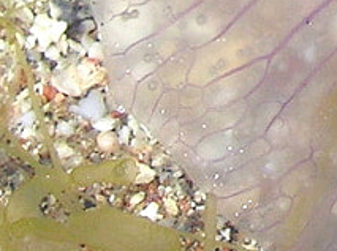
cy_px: -451
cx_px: 808
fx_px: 2780
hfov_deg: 6.6
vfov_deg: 5.0
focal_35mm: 286
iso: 64
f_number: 4.8
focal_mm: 7.8
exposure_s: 1/604
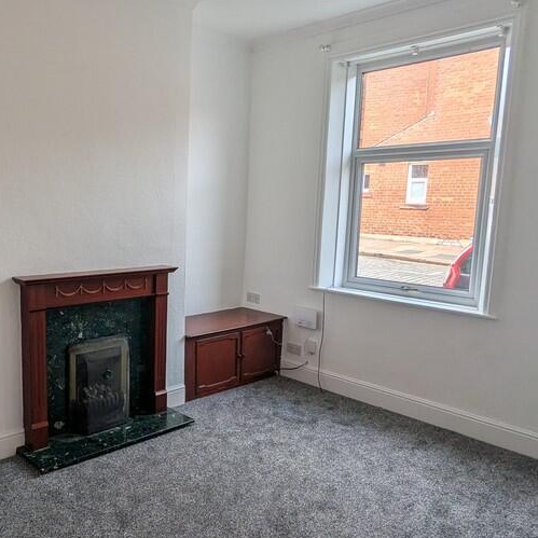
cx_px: 133
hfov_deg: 53.1
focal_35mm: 29
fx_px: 510
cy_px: 277
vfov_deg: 55.6
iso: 48
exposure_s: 1/223
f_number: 2.2
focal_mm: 2.35
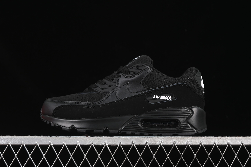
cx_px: 126
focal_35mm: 75
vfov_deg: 18.2
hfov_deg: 27.0
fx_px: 523
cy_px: 84
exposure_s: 1/50
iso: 160
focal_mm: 50
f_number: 6.3
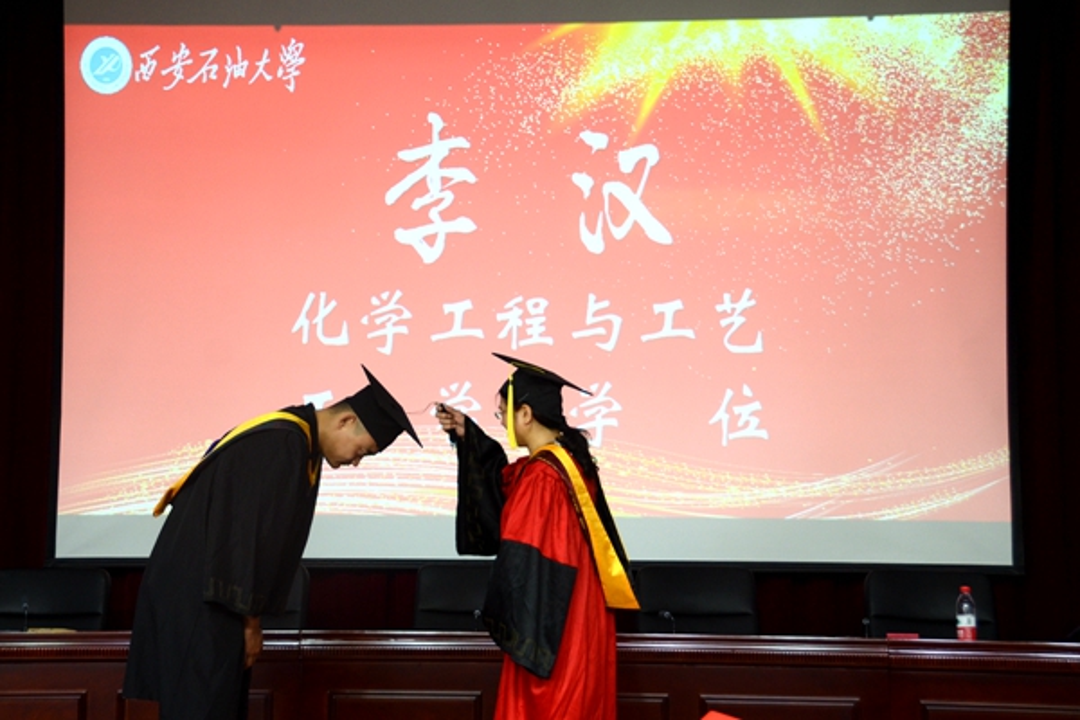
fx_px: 2070
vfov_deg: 19.7
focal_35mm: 69
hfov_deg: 29.2
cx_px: 540
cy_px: 360
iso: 800
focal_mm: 46
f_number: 5.6
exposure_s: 1/125
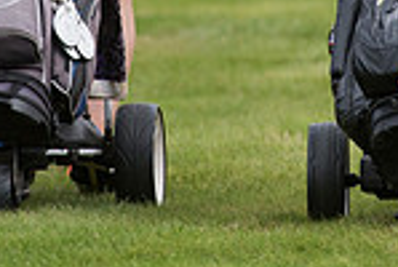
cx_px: 248
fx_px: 12905
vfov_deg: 1.2
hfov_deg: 1.8
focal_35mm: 1165
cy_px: -234
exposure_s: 1/1600
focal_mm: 300
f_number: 5.6
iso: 320
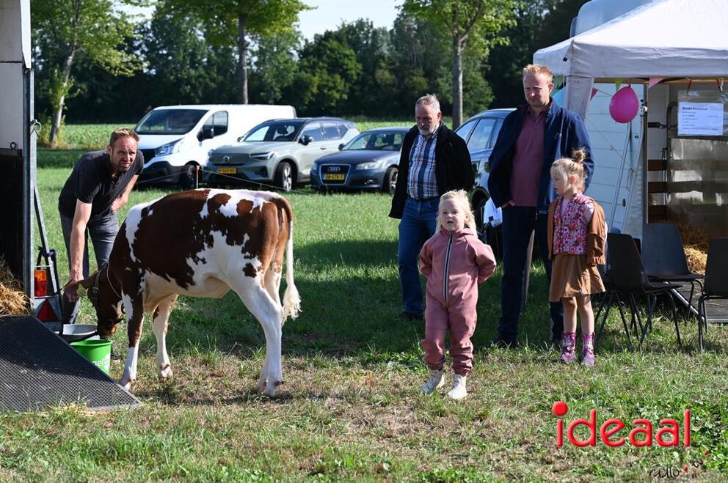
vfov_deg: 13.0
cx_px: 364
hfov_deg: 19.5
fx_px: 2121
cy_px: 242
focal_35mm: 105
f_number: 7.1
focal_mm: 105
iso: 500
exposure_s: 1/800
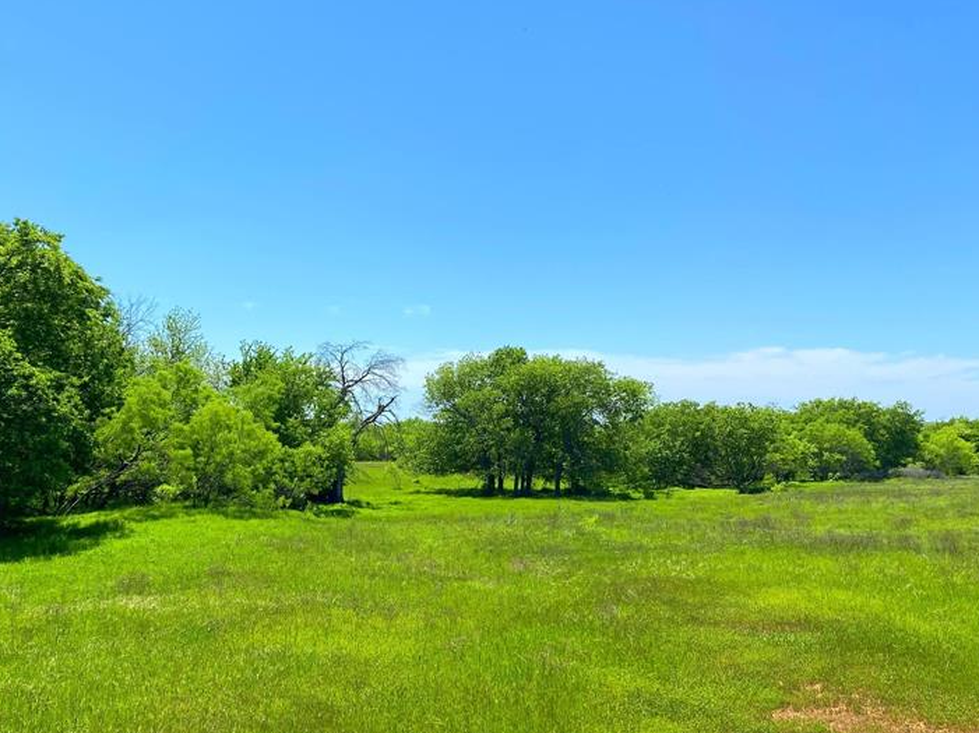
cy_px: 486
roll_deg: -1.1
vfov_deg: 37.3
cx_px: 369
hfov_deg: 48.5
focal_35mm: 38
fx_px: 1074
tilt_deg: -1.9
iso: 32
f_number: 1.8
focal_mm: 4.25
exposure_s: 1/2890
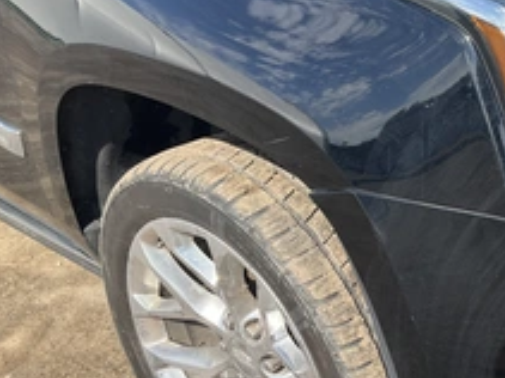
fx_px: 802
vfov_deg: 26.4
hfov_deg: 33.3
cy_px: 251
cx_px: 448
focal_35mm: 55
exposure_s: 1/739
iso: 25
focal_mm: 3
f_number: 1.8
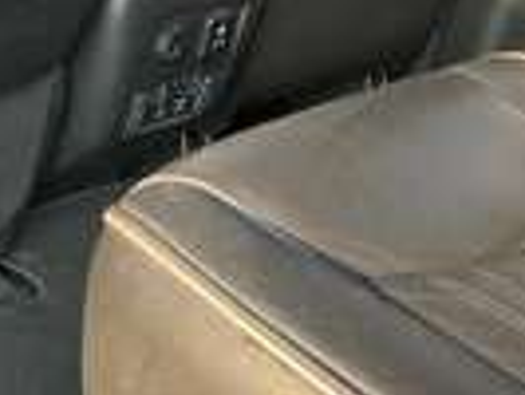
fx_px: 1275
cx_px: -111
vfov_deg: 16.8
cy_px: 486
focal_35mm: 84
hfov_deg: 21.5
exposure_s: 1/122
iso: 40
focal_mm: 3
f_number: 1.8
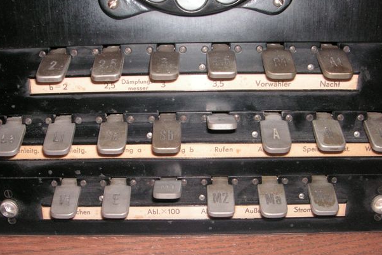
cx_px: 186
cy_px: 141
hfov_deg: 46.4
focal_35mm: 42
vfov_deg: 31.9
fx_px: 446
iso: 160
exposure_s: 1/45
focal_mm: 6.3
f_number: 6.6
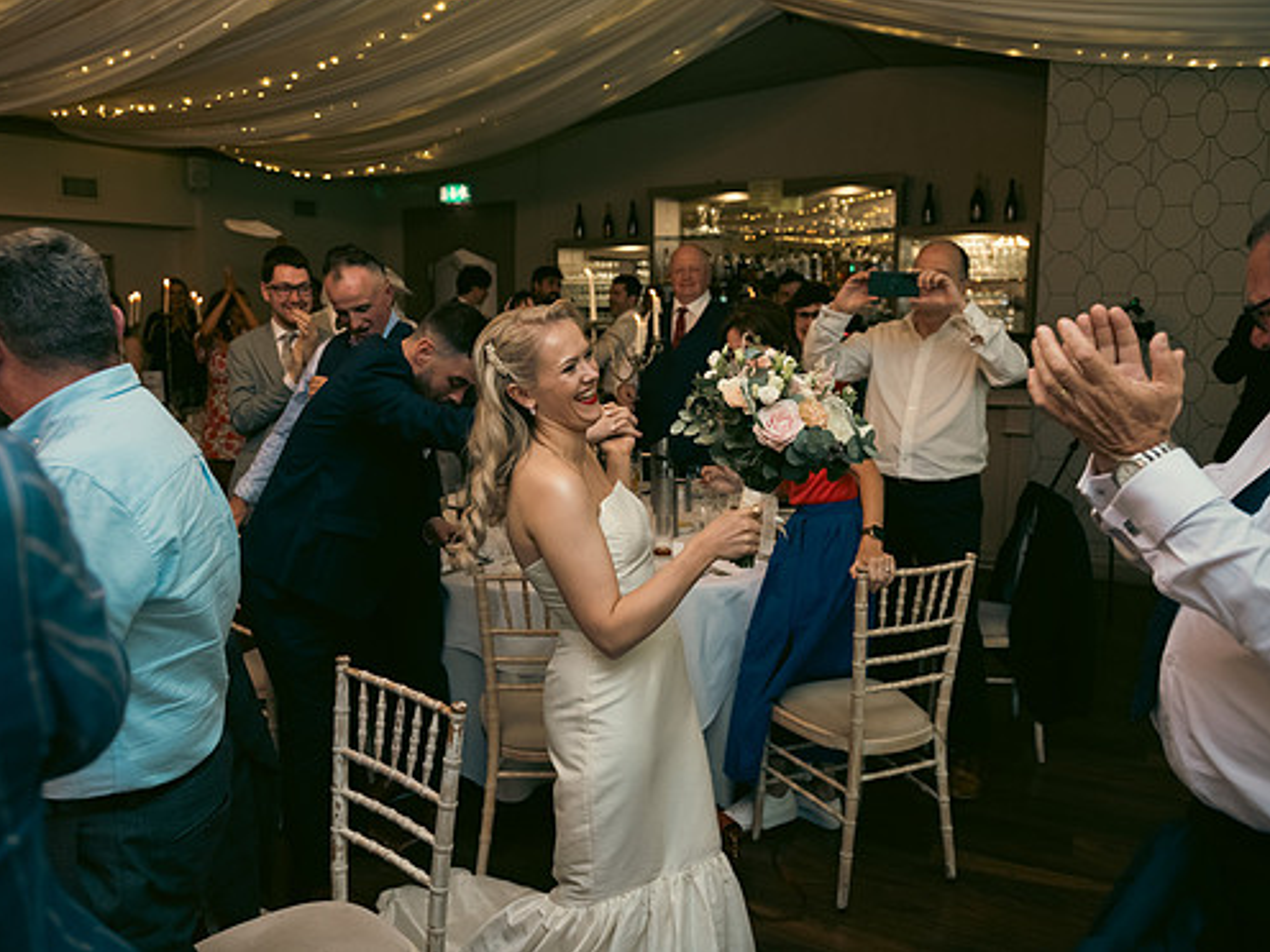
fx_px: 991
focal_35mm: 27
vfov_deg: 51.3
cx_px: 545
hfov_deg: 65.0
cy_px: 459
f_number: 3.5
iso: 800
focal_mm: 24
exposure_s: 1/160
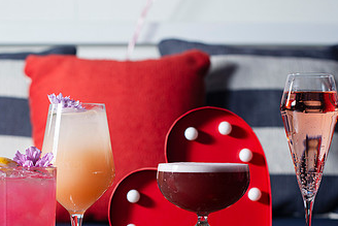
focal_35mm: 90
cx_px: 99
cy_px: 197
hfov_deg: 22.5
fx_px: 845
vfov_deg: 15.1
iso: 200
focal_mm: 50
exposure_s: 1/250
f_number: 4.5
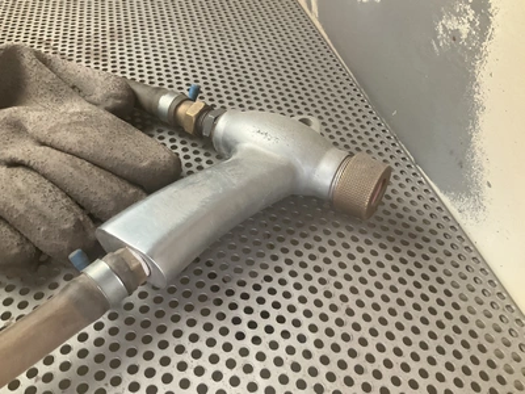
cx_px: 262
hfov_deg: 61.7
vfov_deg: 48.2
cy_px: 197
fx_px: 440
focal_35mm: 29
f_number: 1.8
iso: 160
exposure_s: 1/60
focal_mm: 3
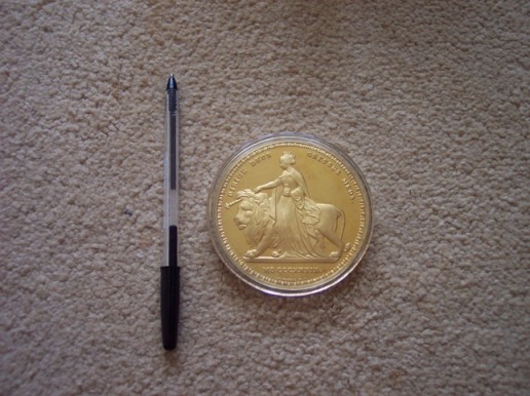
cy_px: 198
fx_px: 581
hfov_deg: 49.0
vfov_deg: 37.7
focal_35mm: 38
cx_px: 265
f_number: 2.8
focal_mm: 8
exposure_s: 1/30
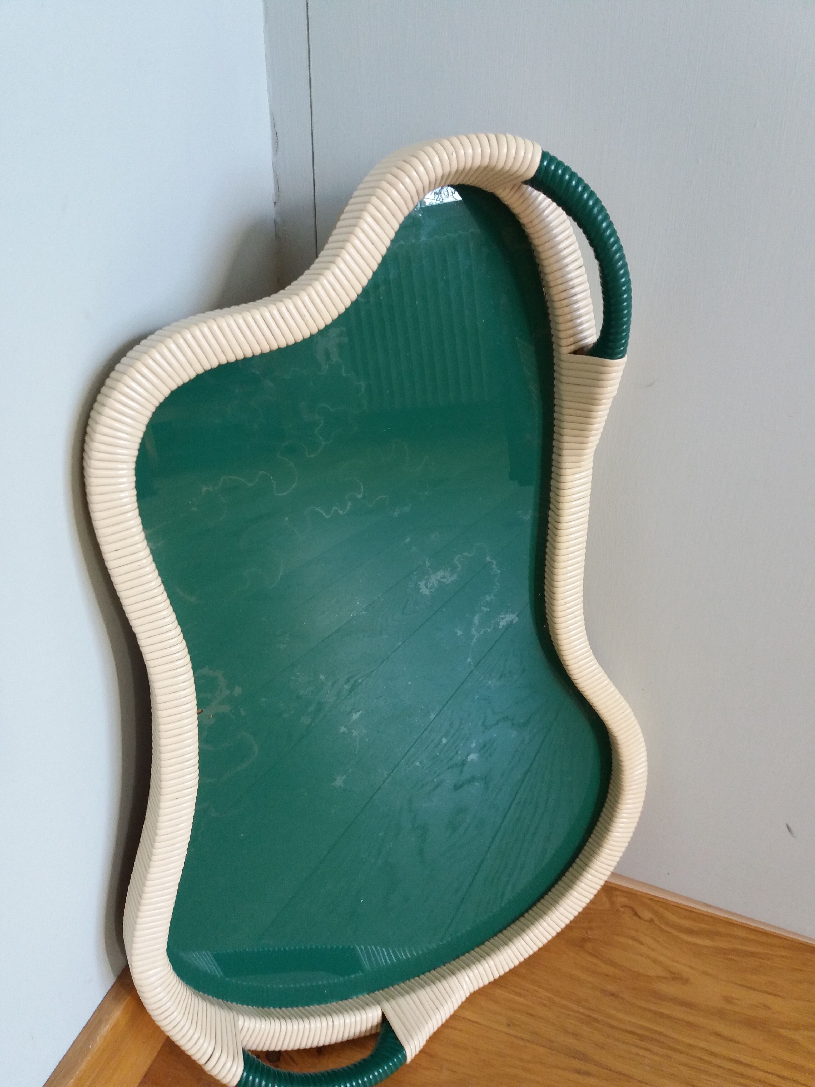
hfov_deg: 49.7
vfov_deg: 63.4
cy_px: 544
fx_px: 879
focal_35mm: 28
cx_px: 408
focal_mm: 3.7
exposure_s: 1/33
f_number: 1.9
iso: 125
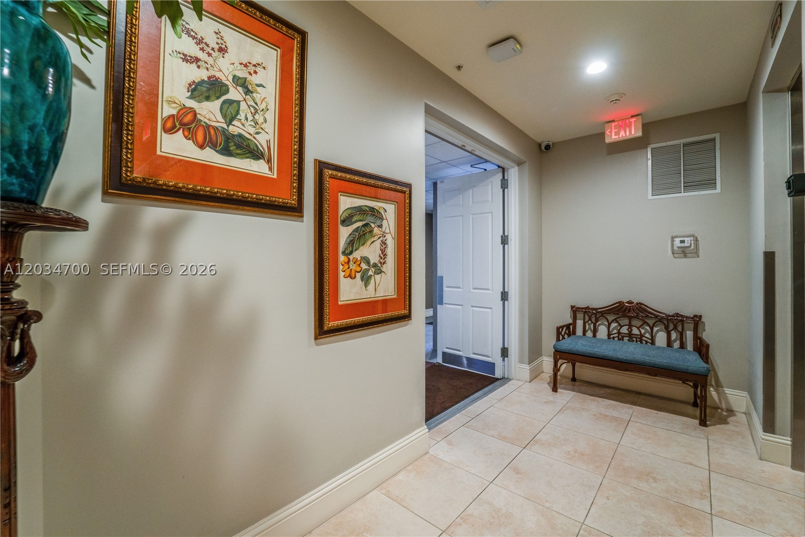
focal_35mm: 14
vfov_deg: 81.2
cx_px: 402
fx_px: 313
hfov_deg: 104.2
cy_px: 268
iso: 1000
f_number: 6.3
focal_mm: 14
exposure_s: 1/13
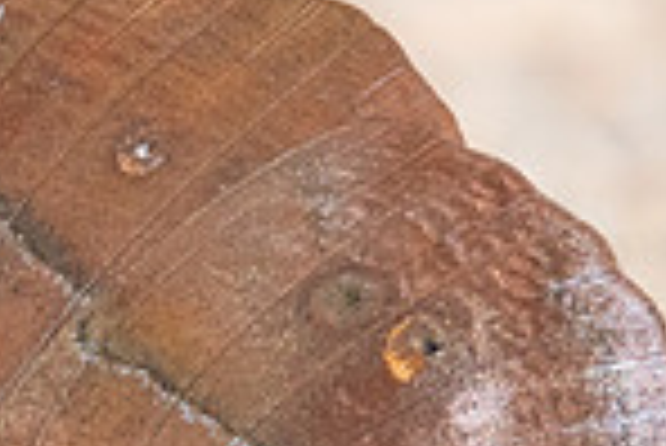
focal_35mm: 4064
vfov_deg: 0.3
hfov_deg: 0.5
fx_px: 75256
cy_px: 598
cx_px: 122
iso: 800
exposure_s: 1/3200
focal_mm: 400
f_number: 7.1
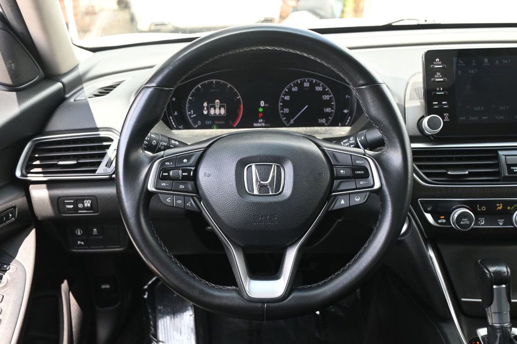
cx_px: 258
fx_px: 571
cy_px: 172
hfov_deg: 48.7
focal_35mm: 40
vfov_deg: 33.6
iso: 640
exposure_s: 1/125
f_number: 4.5
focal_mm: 26.5
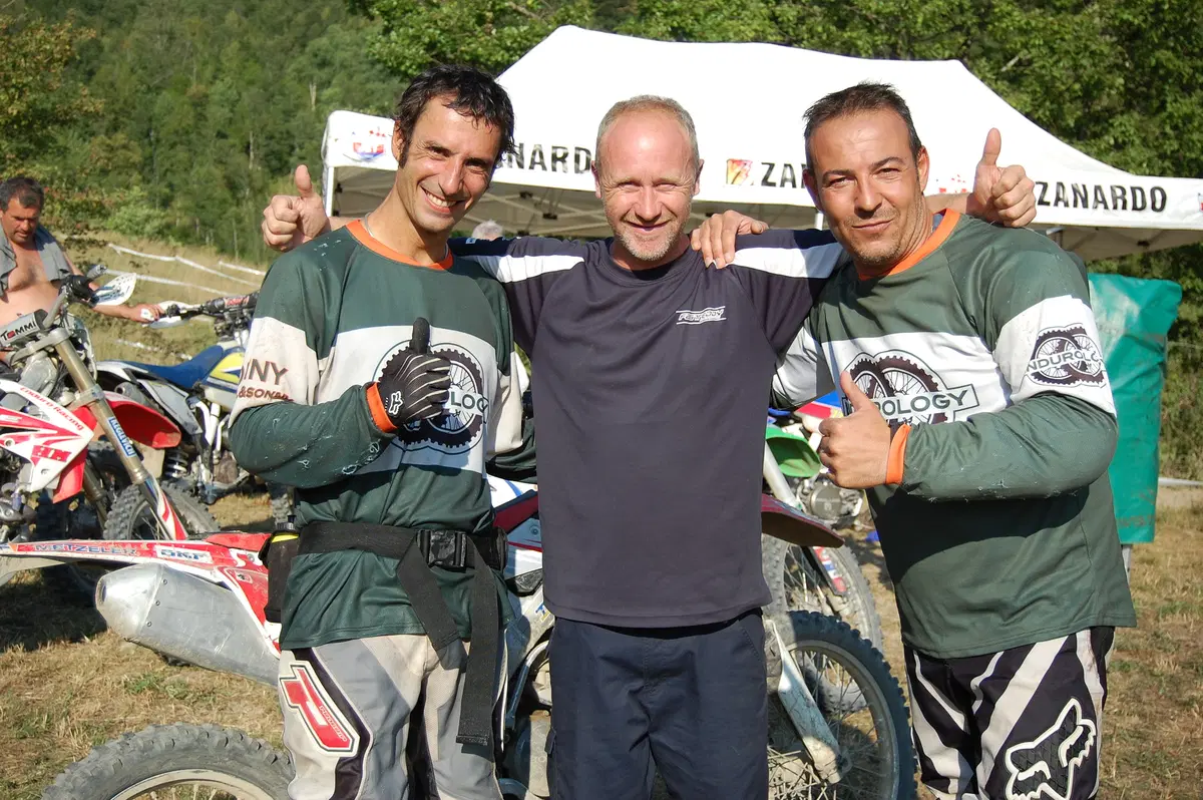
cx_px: 602
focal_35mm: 48
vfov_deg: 28.0
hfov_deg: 41.1
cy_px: 400
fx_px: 1603
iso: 200
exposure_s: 1/1250
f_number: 4.5
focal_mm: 32
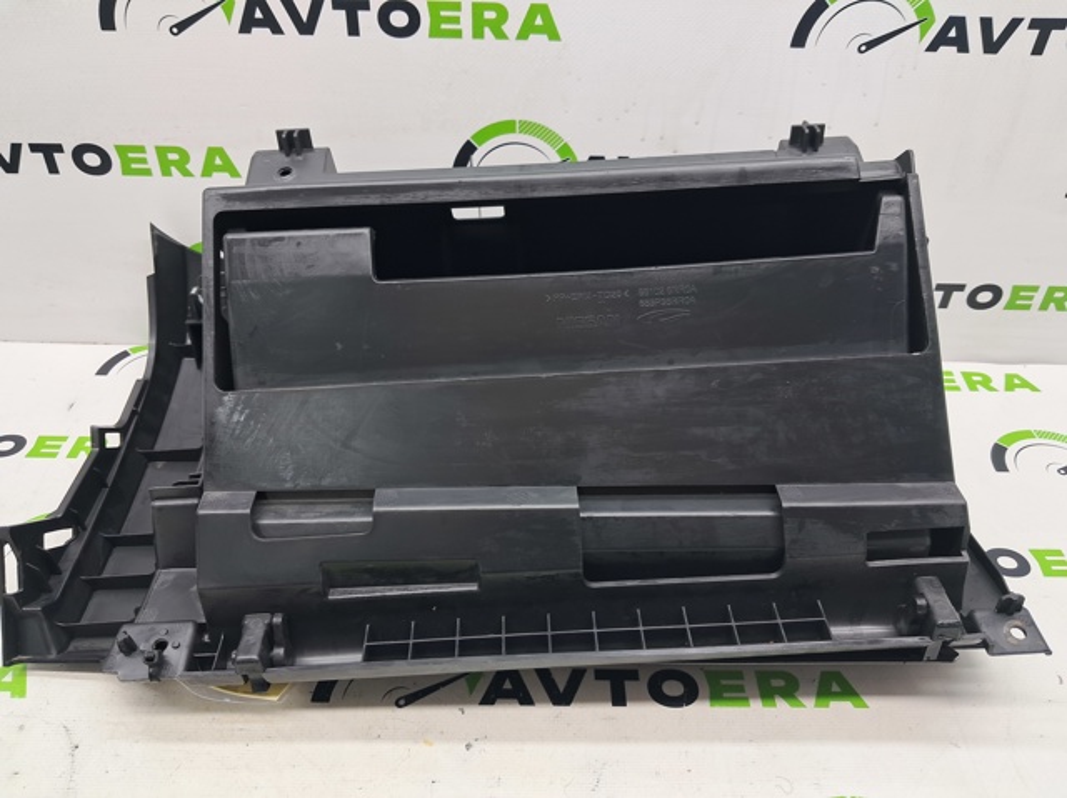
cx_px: 534
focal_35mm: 27
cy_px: 399
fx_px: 832
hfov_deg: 65.4
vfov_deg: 51.3
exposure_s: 1/50
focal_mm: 4
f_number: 1.8
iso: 50
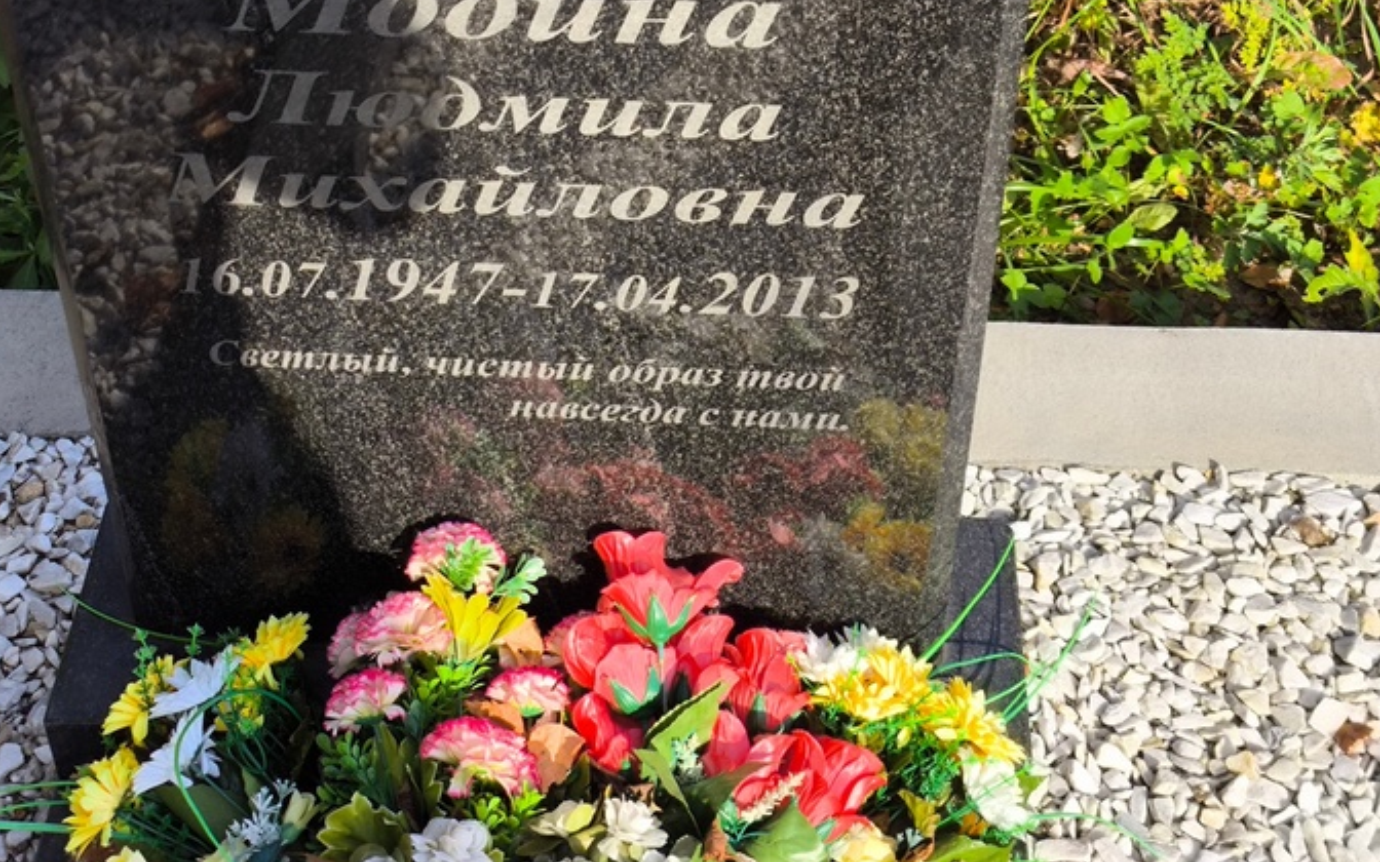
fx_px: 2369
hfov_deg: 32.4
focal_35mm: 63
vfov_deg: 20.5
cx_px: 597
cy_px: 265
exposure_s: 1/754
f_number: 1.7
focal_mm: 4.71
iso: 50
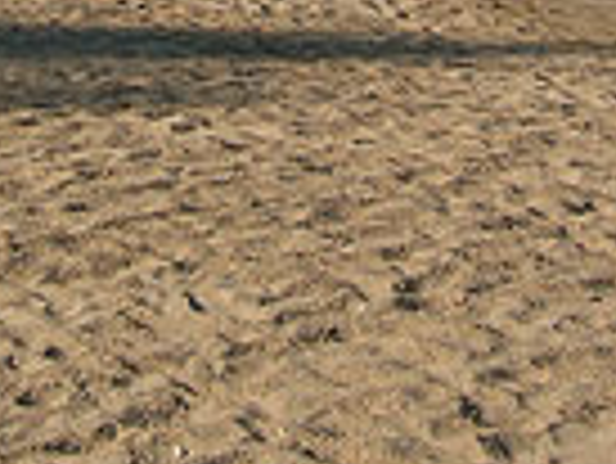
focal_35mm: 115
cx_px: -22
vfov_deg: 12.2
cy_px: -252
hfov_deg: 16.7
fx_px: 2048
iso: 50
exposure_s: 1/160
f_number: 8
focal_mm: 5.8
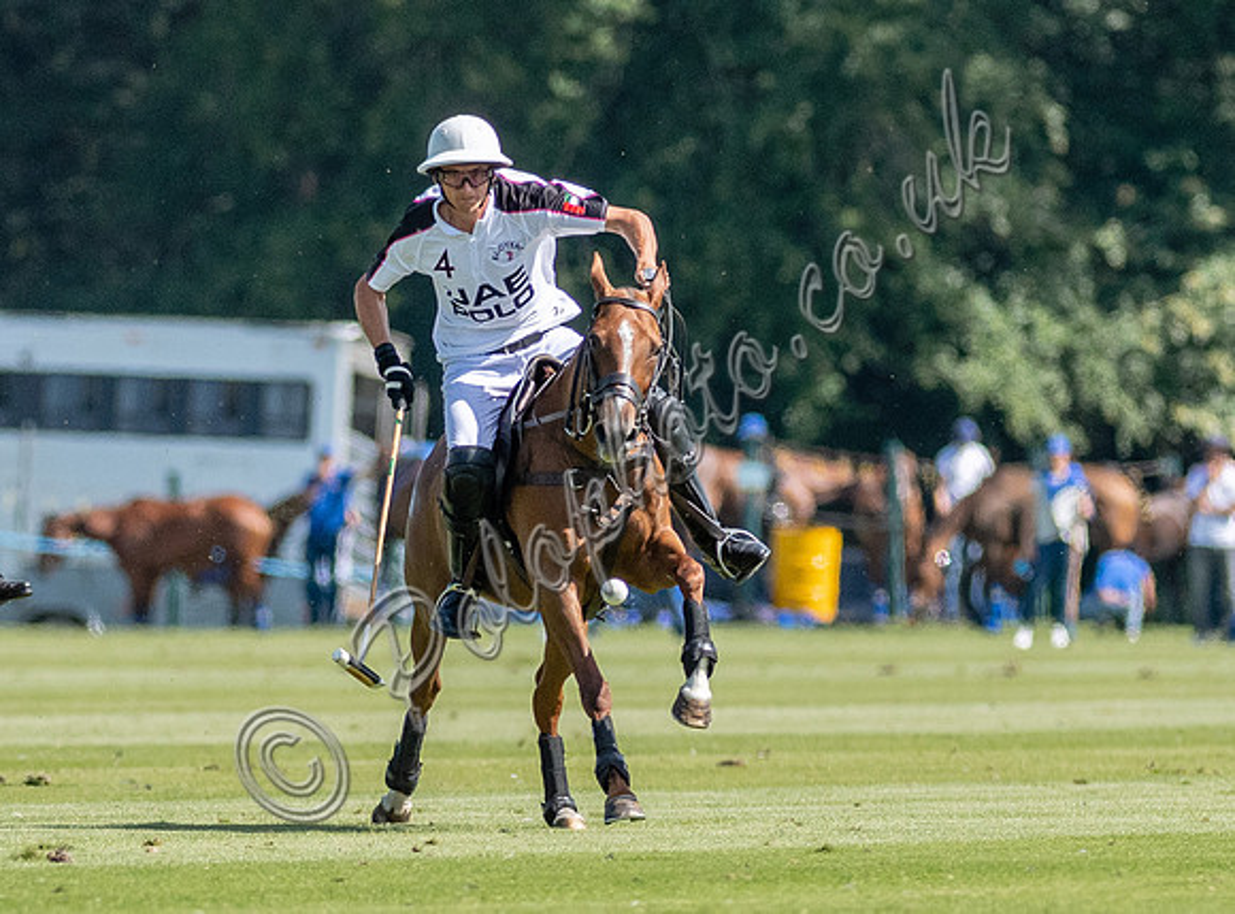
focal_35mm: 1110
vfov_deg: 1.3
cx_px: 280
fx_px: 39397
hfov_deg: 1.8
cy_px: 777
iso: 400
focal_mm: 300
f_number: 4
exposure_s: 1/6400
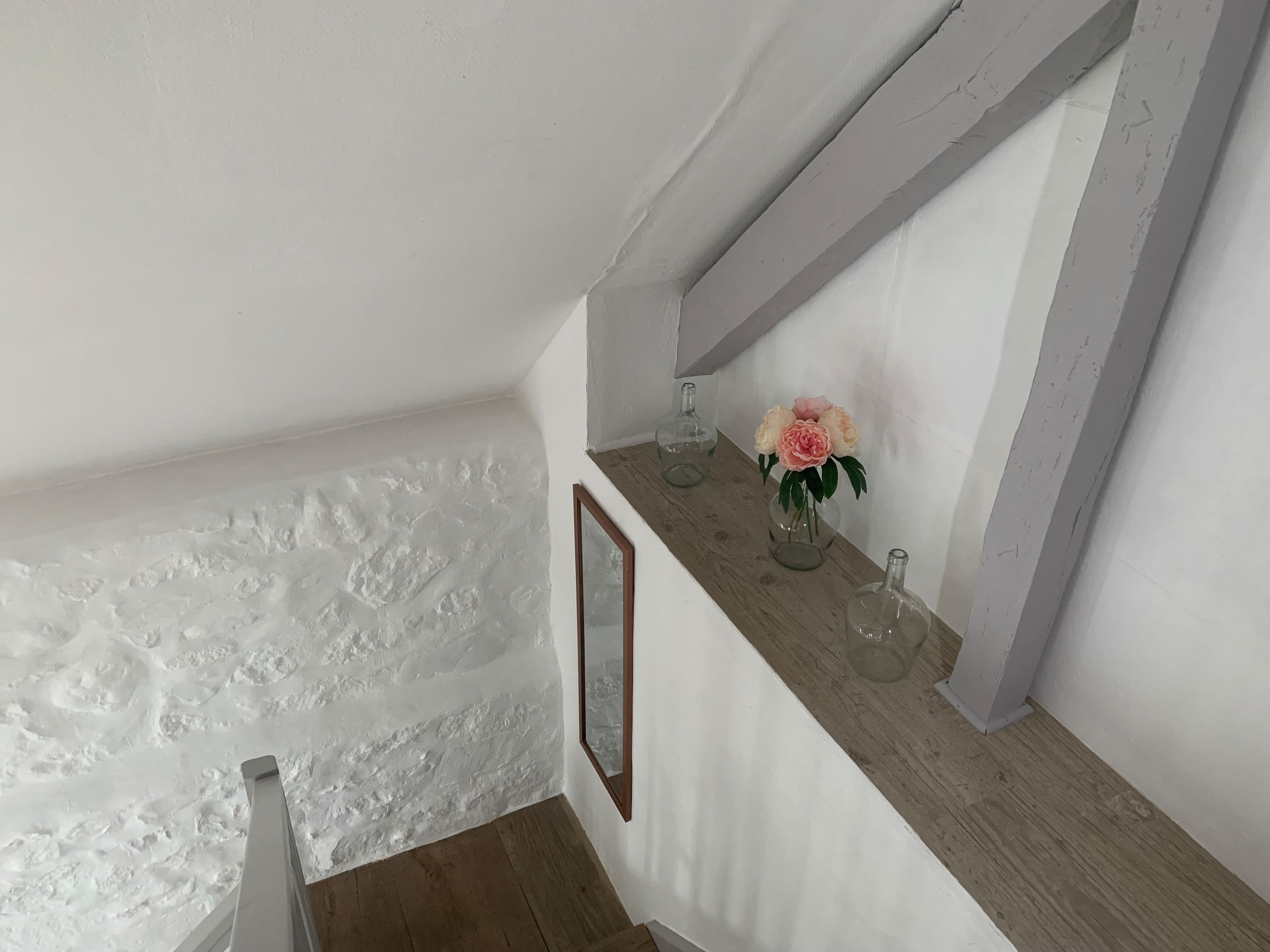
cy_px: 476
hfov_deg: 67.3
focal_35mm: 26
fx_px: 954
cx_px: 635
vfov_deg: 53.1
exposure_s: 1/60
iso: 250
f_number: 1.8
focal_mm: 4.25
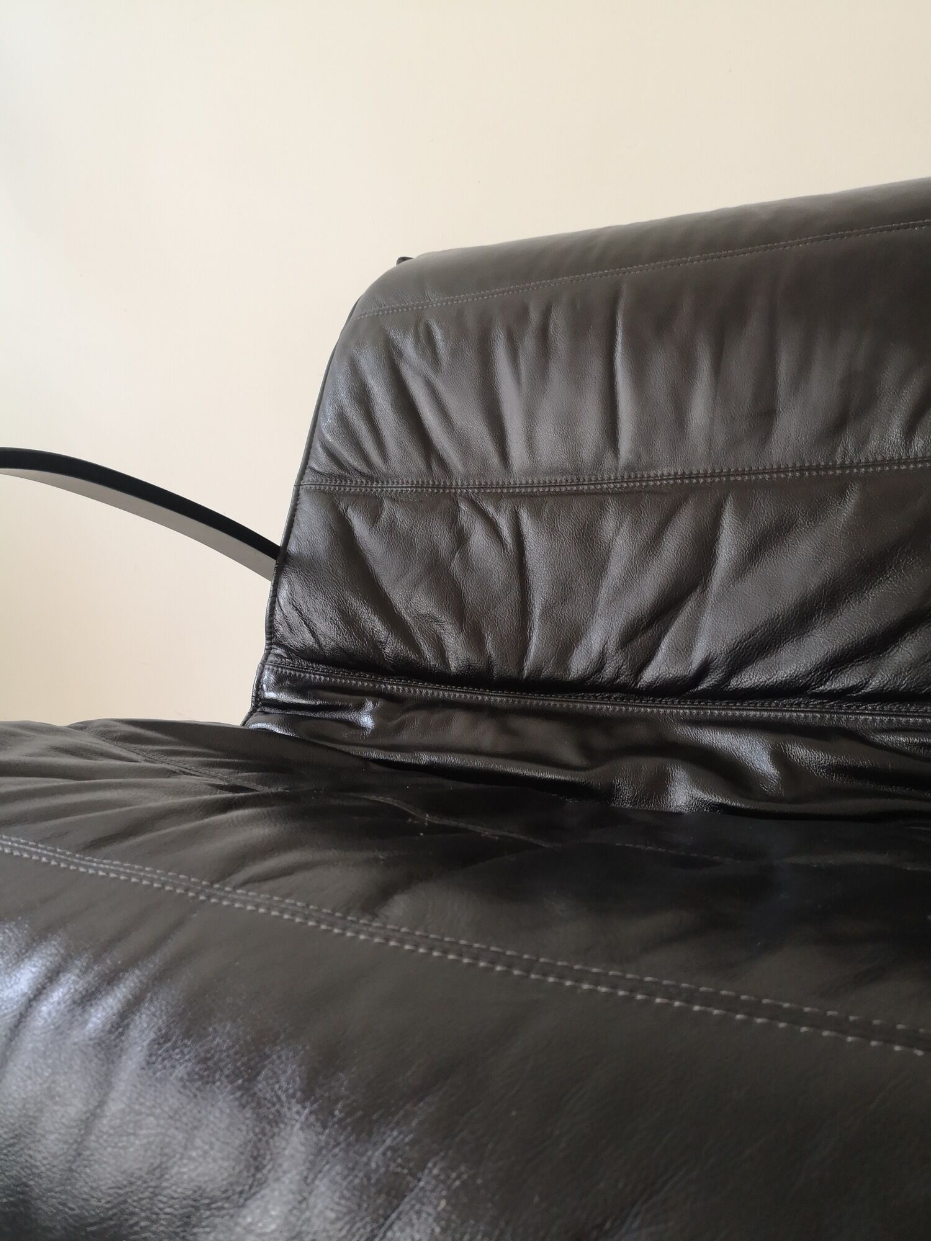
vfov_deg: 65.3
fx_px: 968
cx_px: 466
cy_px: 620
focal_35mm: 27
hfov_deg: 51.4
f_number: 1.8
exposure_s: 1/50
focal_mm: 3.95
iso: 125
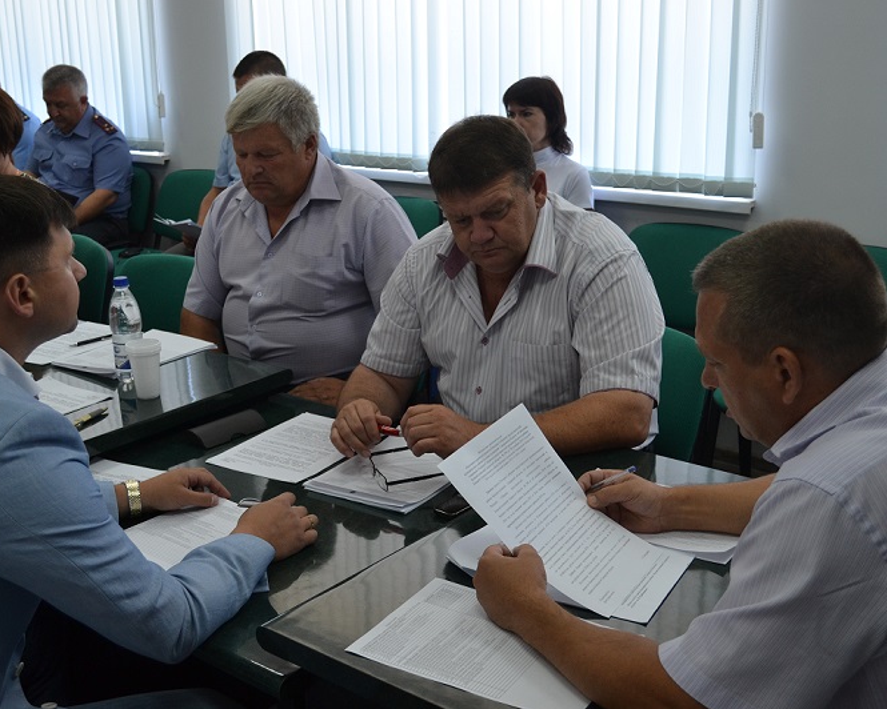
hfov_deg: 44.8
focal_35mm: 41
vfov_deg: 36.5
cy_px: 353
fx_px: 1076
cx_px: 422
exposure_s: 1/80
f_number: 4.5
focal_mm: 24
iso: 400
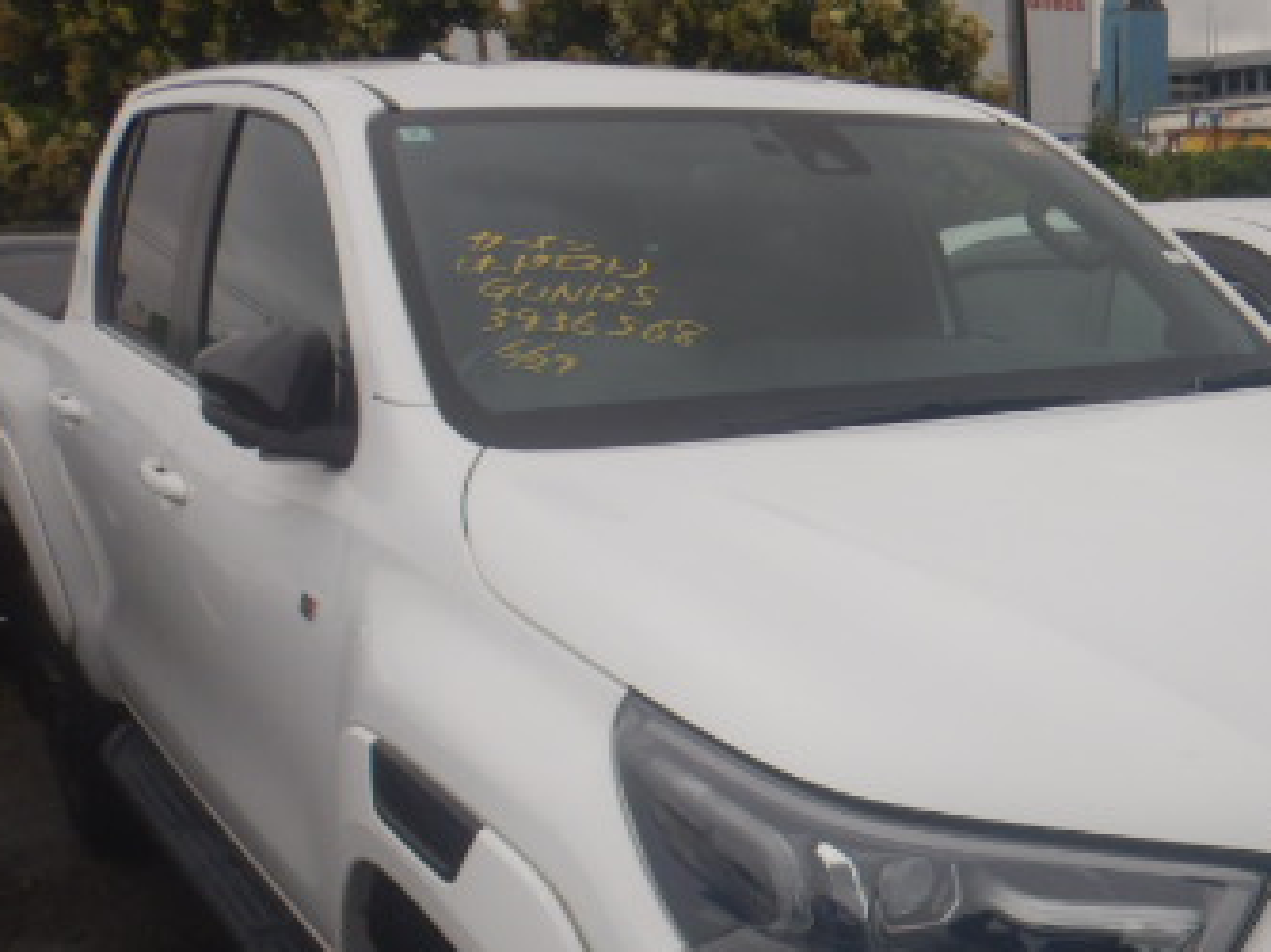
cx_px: 993
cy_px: 803
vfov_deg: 30.5
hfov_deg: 39.8
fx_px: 1688
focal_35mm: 46
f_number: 2.8
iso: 125
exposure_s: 1/400
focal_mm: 4.3
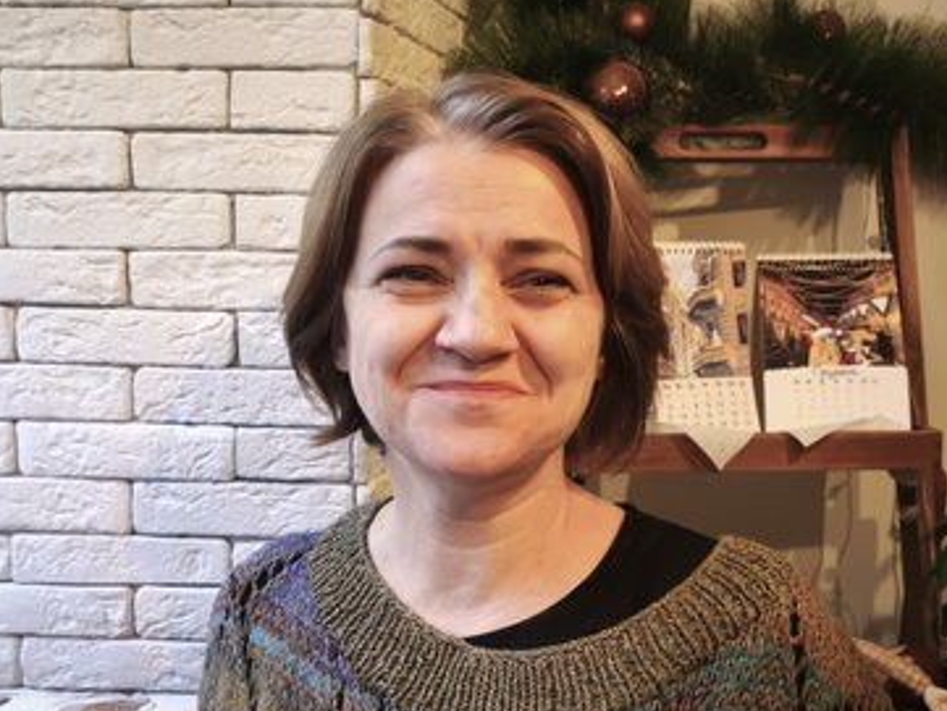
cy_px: 378
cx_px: 475
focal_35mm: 51
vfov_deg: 28.6
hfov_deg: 37.5
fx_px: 1396
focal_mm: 5.35
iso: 500
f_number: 1.7
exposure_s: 1/50
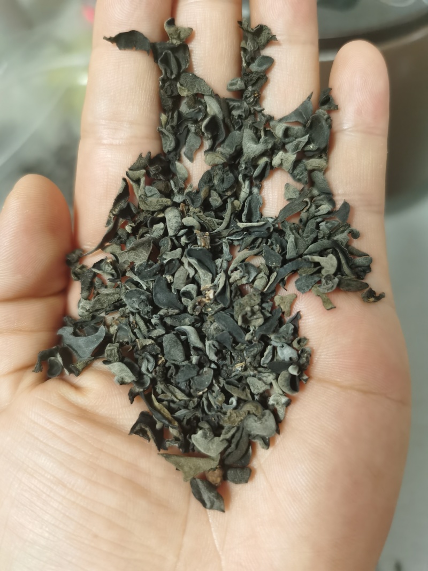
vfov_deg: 65.3
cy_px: 286
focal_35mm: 27
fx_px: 445
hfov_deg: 51.3
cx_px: 214
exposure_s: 1/50
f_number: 1.6
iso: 200
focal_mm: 5.56
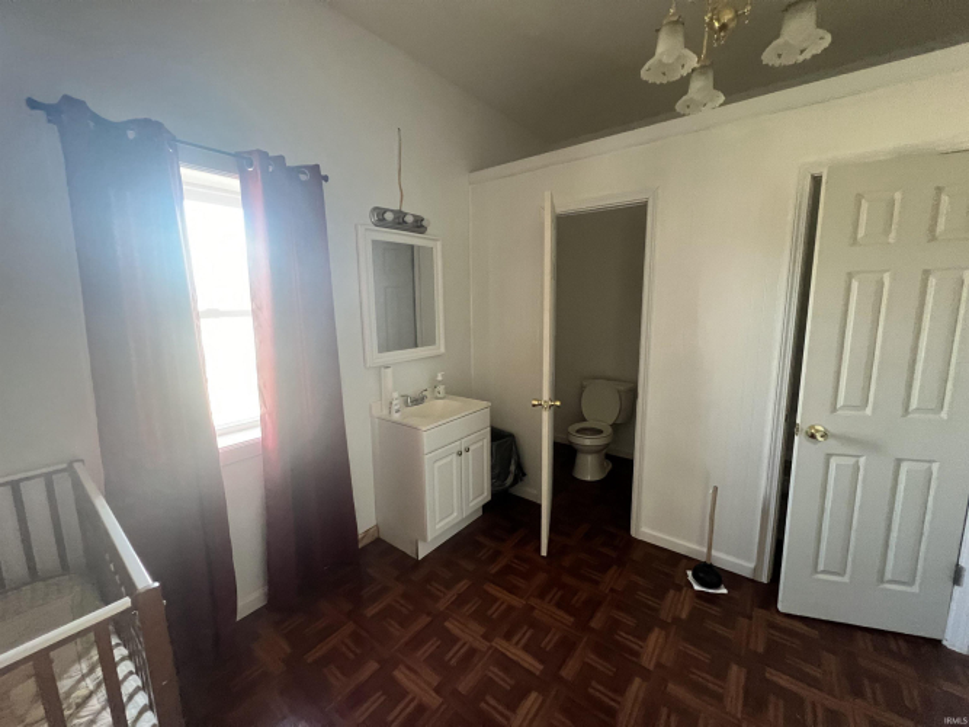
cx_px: 484
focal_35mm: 13
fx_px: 364
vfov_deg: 89.9
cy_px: 364
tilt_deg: -10.1
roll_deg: +0.2
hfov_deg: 106.2
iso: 640
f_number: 1.8
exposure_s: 1/60
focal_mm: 1.57
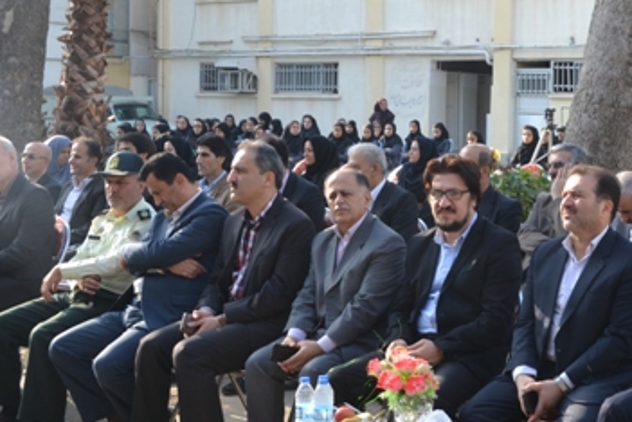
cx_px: 497
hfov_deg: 26.9
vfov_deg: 18.4
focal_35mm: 74
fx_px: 1297
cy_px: 176
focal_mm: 27
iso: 125
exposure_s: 1/125
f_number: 5.6
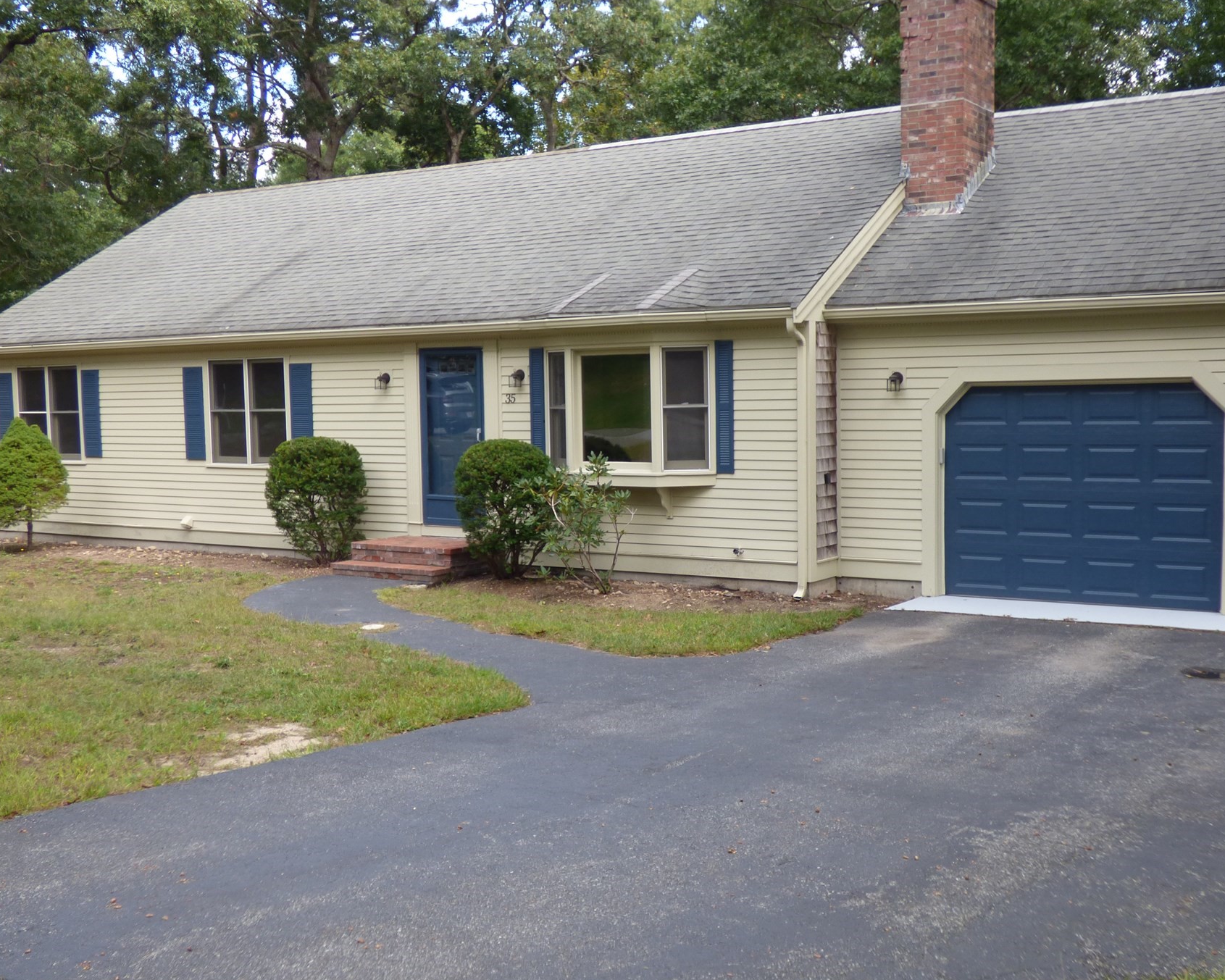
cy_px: 520
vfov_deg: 38.2
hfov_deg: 46.8
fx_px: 1414
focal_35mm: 39
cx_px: 666
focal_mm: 5.78
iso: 100
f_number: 3.4
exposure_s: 1/160
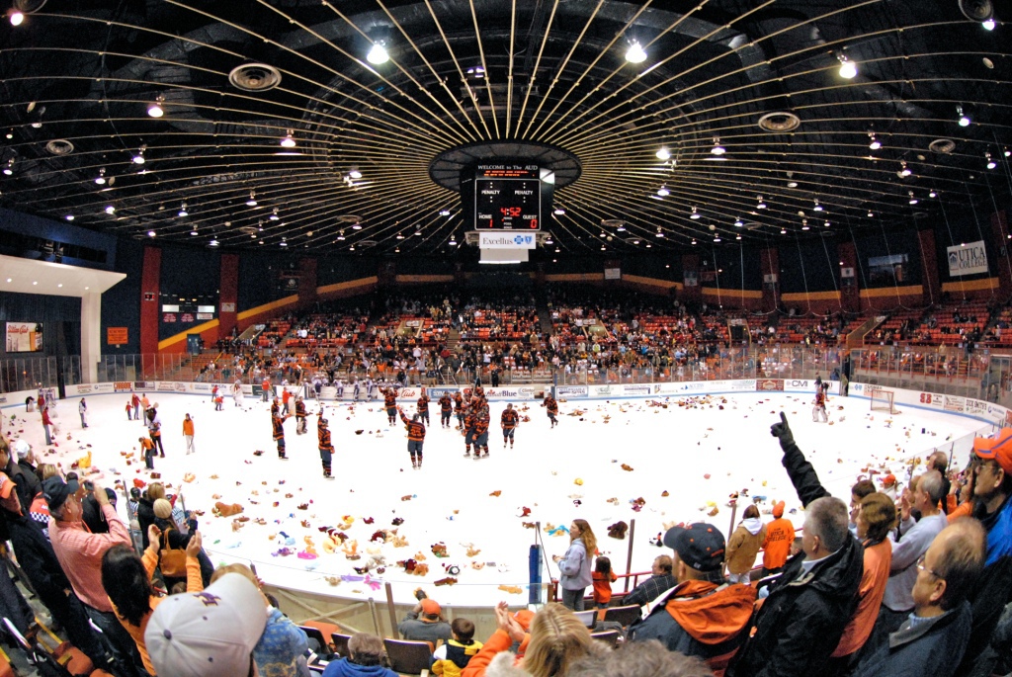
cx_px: 506
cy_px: 338
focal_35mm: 16
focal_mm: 10.5
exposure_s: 1/320
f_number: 4
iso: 1600
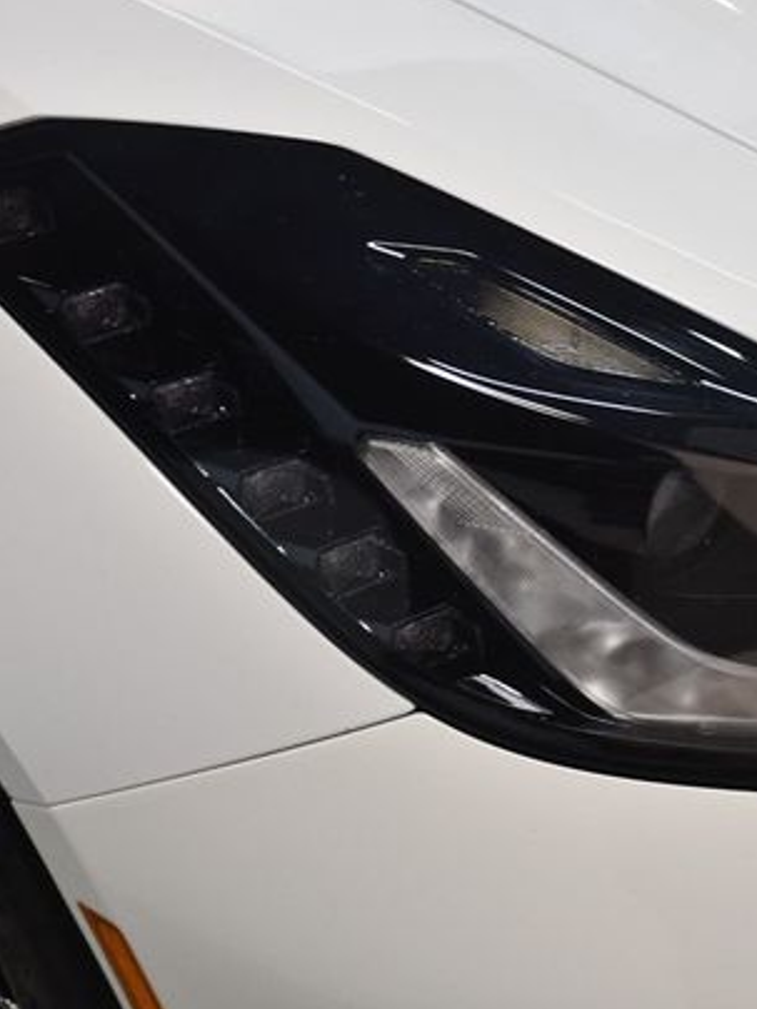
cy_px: 522
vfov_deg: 20.4
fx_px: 2799
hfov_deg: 15.2
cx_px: 677
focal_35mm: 96
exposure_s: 1/125
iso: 1400
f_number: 4.5
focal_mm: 42
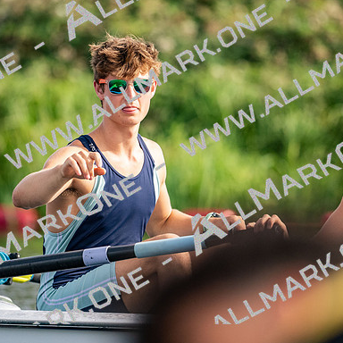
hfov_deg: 2.3
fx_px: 8632
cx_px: 114
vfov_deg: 2.3
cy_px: 172
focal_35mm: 770
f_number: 4.5
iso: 560
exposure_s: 1/2500
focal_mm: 400
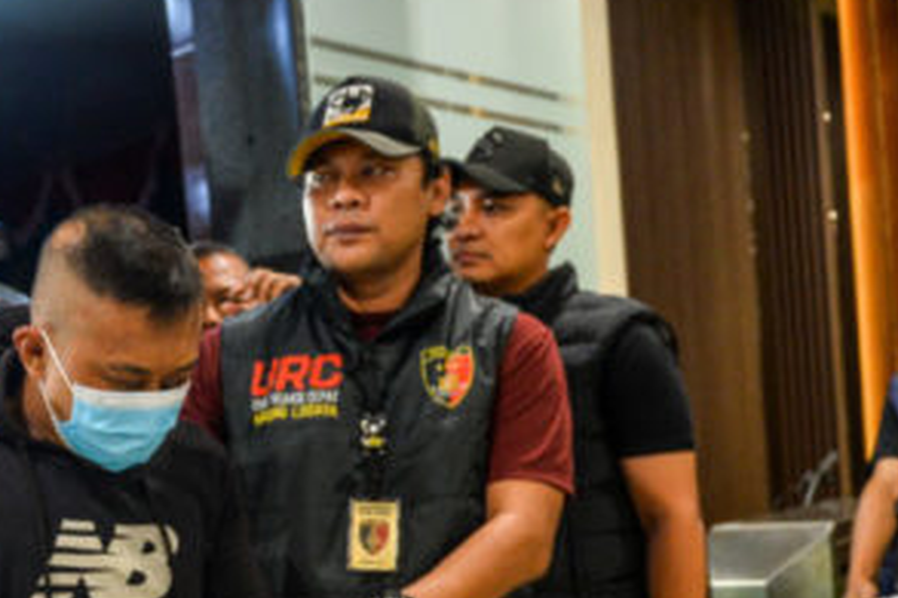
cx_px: 138
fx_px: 1421
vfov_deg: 23.0
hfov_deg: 33.7
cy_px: 566
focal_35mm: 57
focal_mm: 24
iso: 2000
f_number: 2.8
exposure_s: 1/200
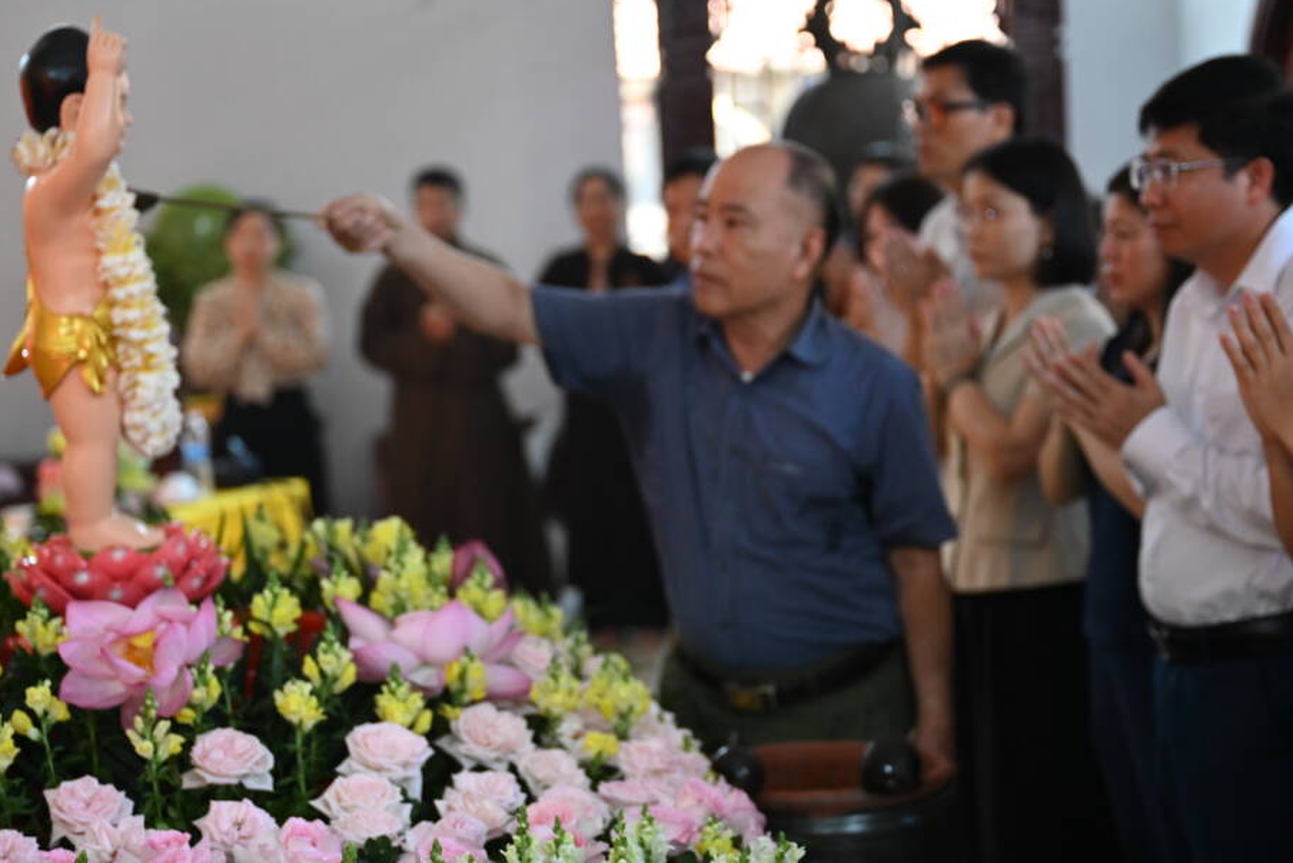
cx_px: 581
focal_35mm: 77
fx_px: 2766
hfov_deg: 26.3
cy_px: 497
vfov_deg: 17.7
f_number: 2.8
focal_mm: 58
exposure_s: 1/320
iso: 2500
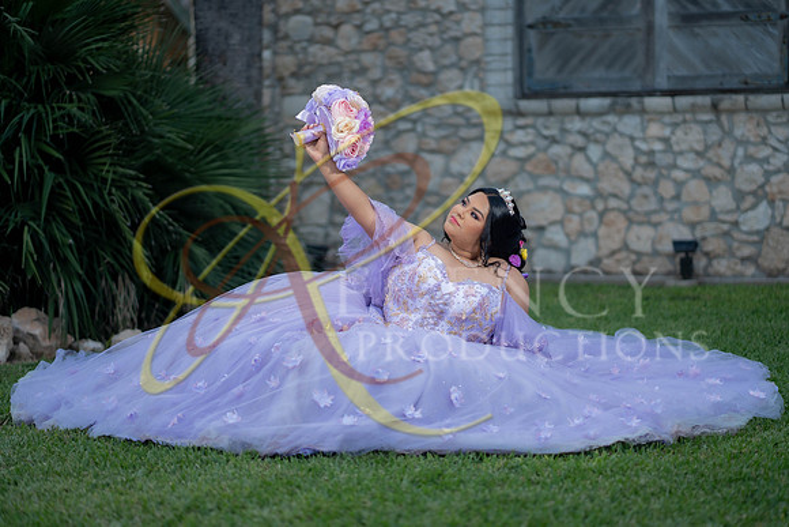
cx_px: 394
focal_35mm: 85
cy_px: 264
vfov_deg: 16.1
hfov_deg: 23.9
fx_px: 1863
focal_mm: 85
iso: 125
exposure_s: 1/2000
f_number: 1.8
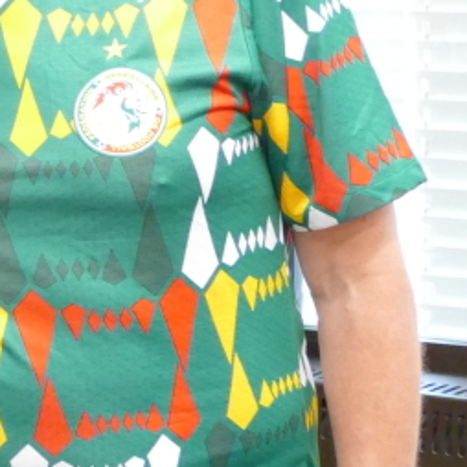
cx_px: -658
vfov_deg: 9.4
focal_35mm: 185
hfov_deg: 8.6
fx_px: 2824
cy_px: 6
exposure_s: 1/60
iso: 1600
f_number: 3.1
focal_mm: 14.5
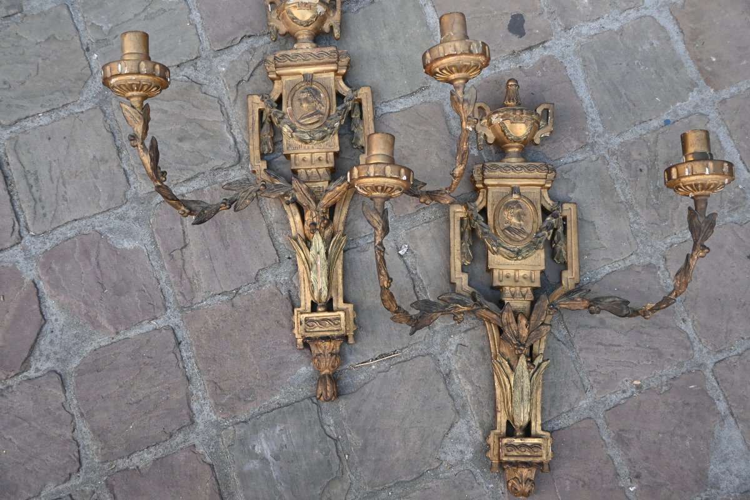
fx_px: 828
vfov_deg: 33.6
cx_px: 375
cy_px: 250
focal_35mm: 40
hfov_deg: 48.7
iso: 400
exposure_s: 1/160
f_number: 3.8
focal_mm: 26.5
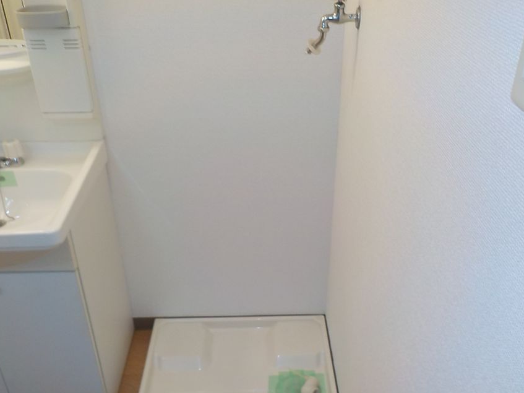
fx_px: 515
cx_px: 263
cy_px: 222
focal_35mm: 34
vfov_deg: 41.7
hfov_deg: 54.0
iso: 180
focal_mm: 4.1
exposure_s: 1/30
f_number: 3.3
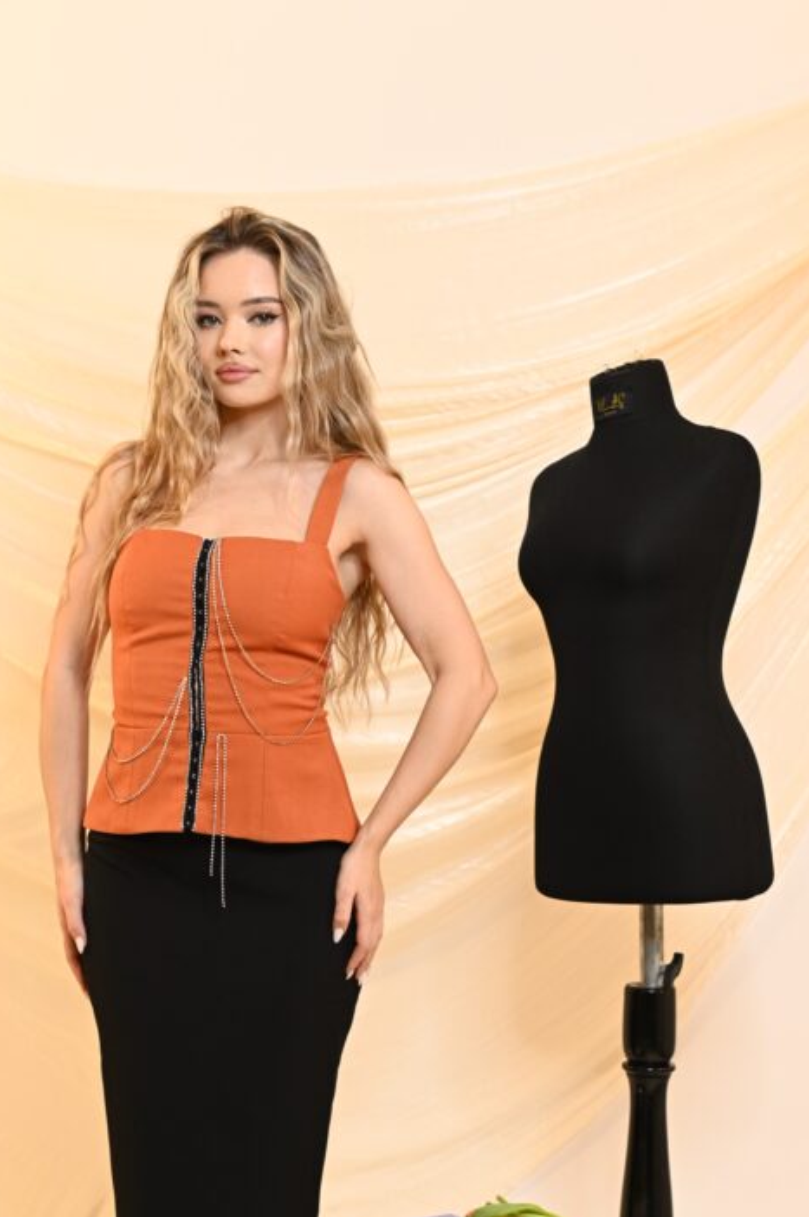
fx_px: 1723
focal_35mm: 51
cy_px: 857
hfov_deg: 26.4
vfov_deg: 38.3
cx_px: 432
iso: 1600
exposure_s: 1/250
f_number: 4
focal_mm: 35
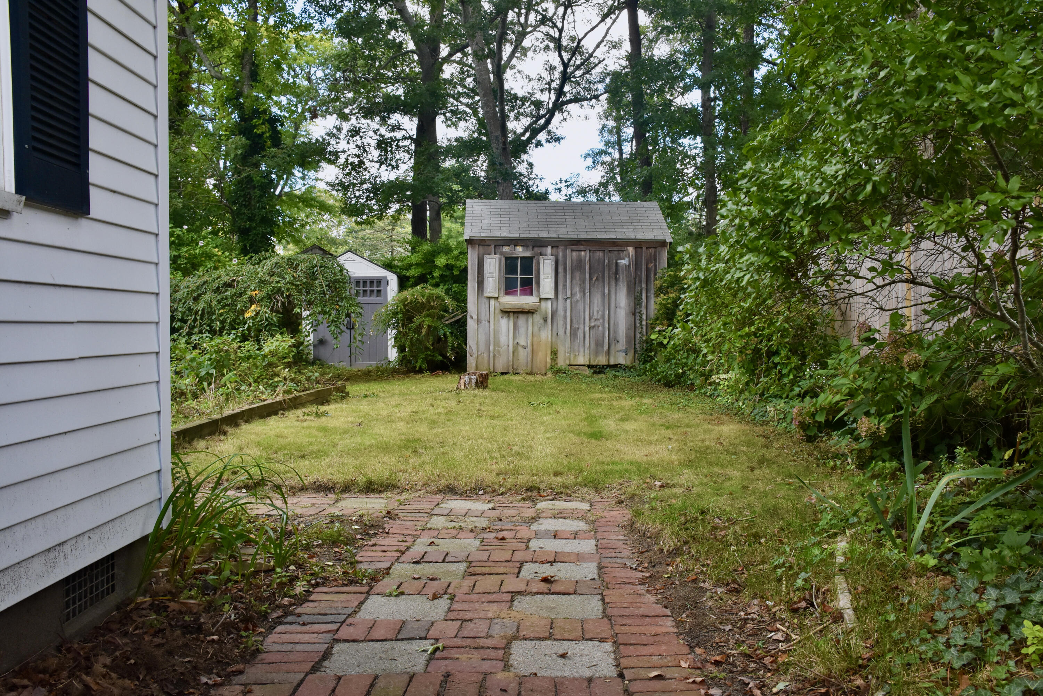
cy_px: 348
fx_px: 956
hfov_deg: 57.2
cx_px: 522
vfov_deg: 40.0
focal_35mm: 33
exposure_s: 1/250
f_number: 8
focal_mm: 22
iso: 800
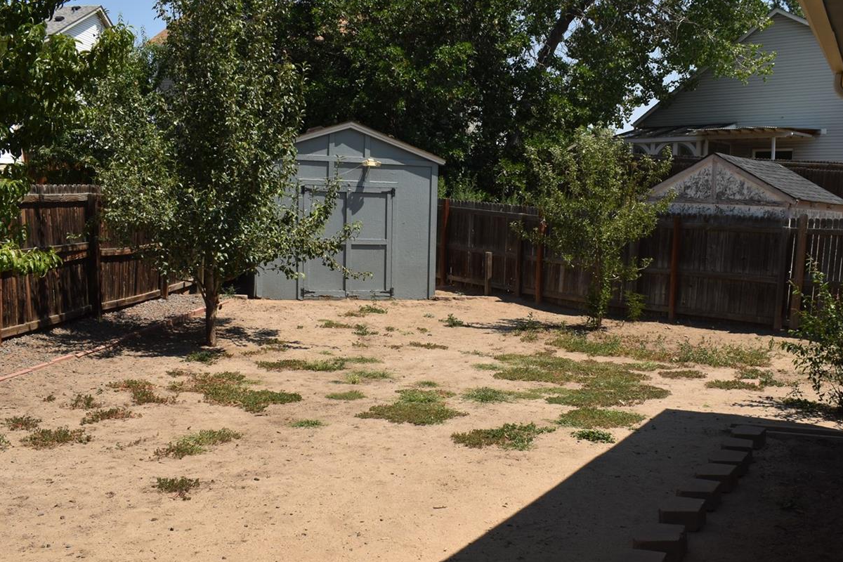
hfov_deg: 53.1
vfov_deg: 36.9
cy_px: 298
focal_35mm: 36
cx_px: 460
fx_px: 843
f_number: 13
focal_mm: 18
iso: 100
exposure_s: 1/200
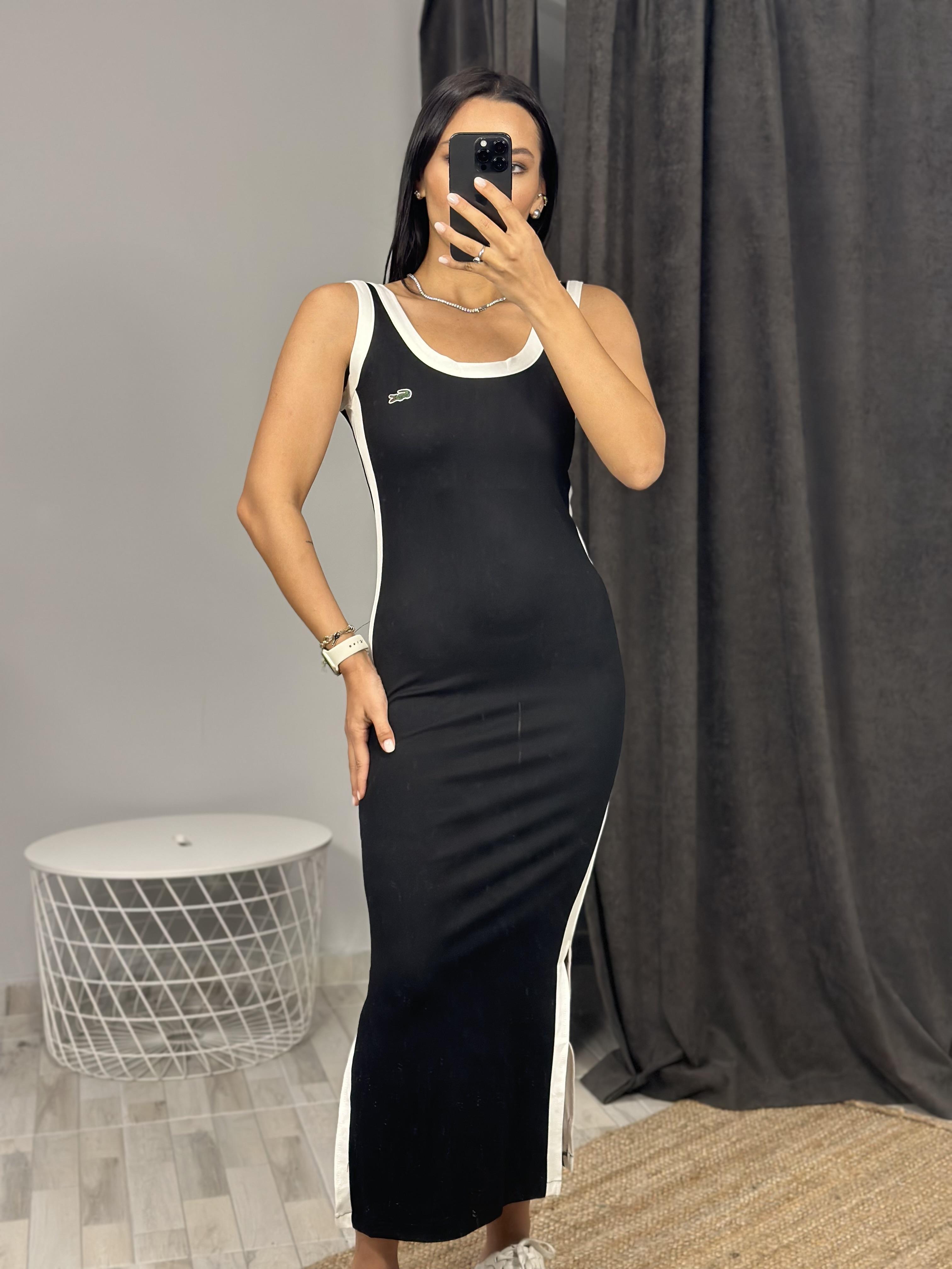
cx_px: 476
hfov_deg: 30.3
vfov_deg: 39.7
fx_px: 1760
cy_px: 634
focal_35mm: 48
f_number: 1.78
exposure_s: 1/100
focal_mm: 6.86
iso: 125
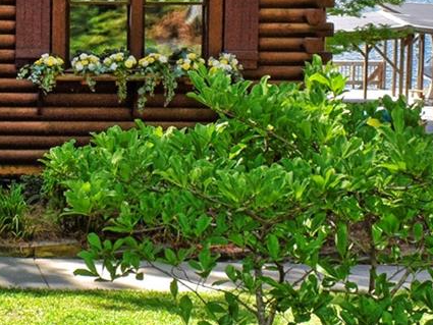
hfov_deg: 15.4
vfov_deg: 11.7
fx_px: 1564
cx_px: -33
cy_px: -10
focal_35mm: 125
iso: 100
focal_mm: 18
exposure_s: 1/160
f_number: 6.3
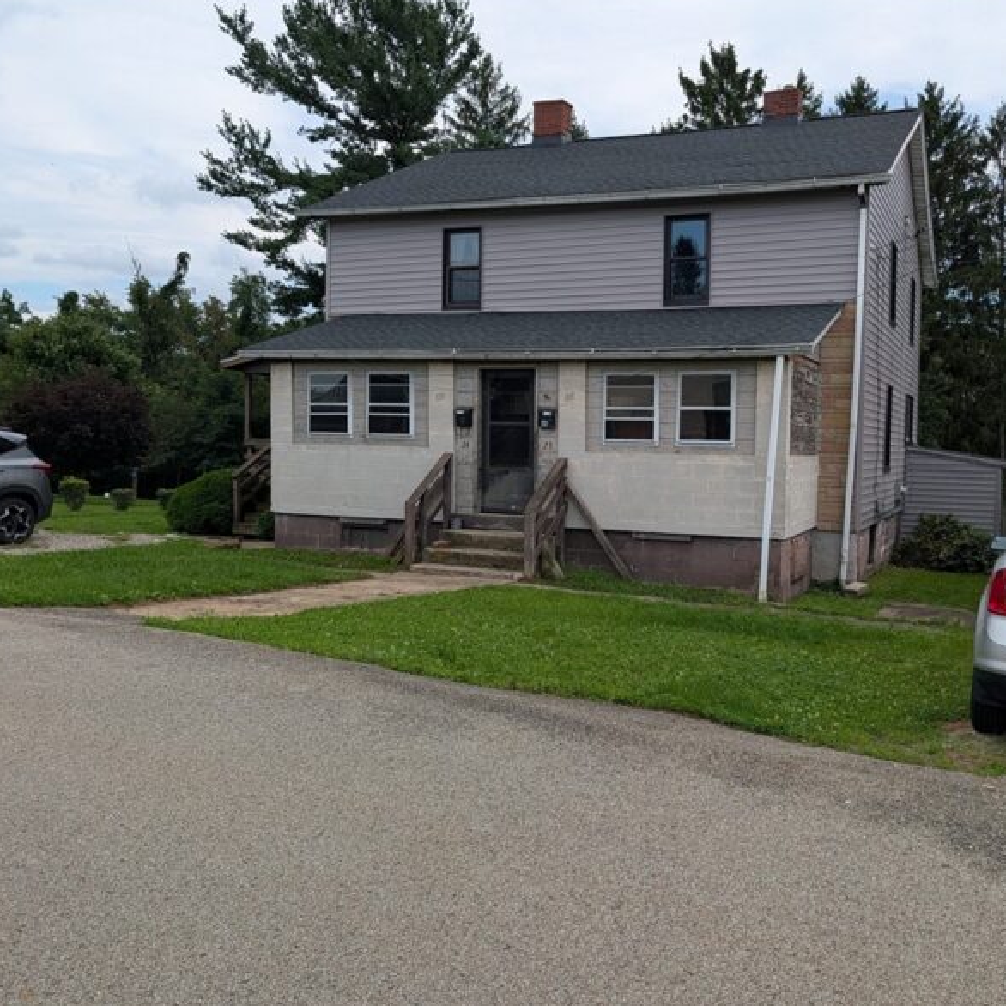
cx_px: 644
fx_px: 954
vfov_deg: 55.6
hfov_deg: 54.8
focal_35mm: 29
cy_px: 501
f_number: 1.68
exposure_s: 1/576
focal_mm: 6.9
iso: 21
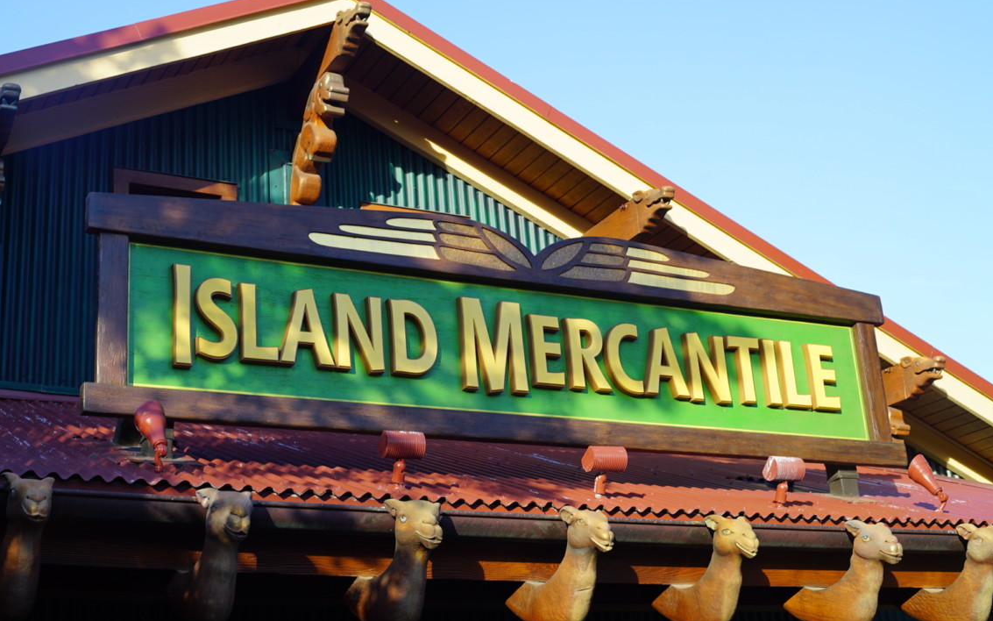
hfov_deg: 37.5
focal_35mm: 54
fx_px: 1461
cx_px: 469
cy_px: 276
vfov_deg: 24.0
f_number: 6.3
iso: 100
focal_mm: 50
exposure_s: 1/100
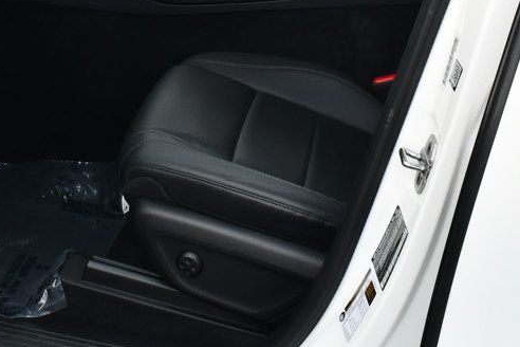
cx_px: 140
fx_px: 1083
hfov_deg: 26.7
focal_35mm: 75
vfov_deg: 17.7
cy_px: -10
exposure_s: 1/250
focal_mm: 18
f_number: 5.6
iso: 400
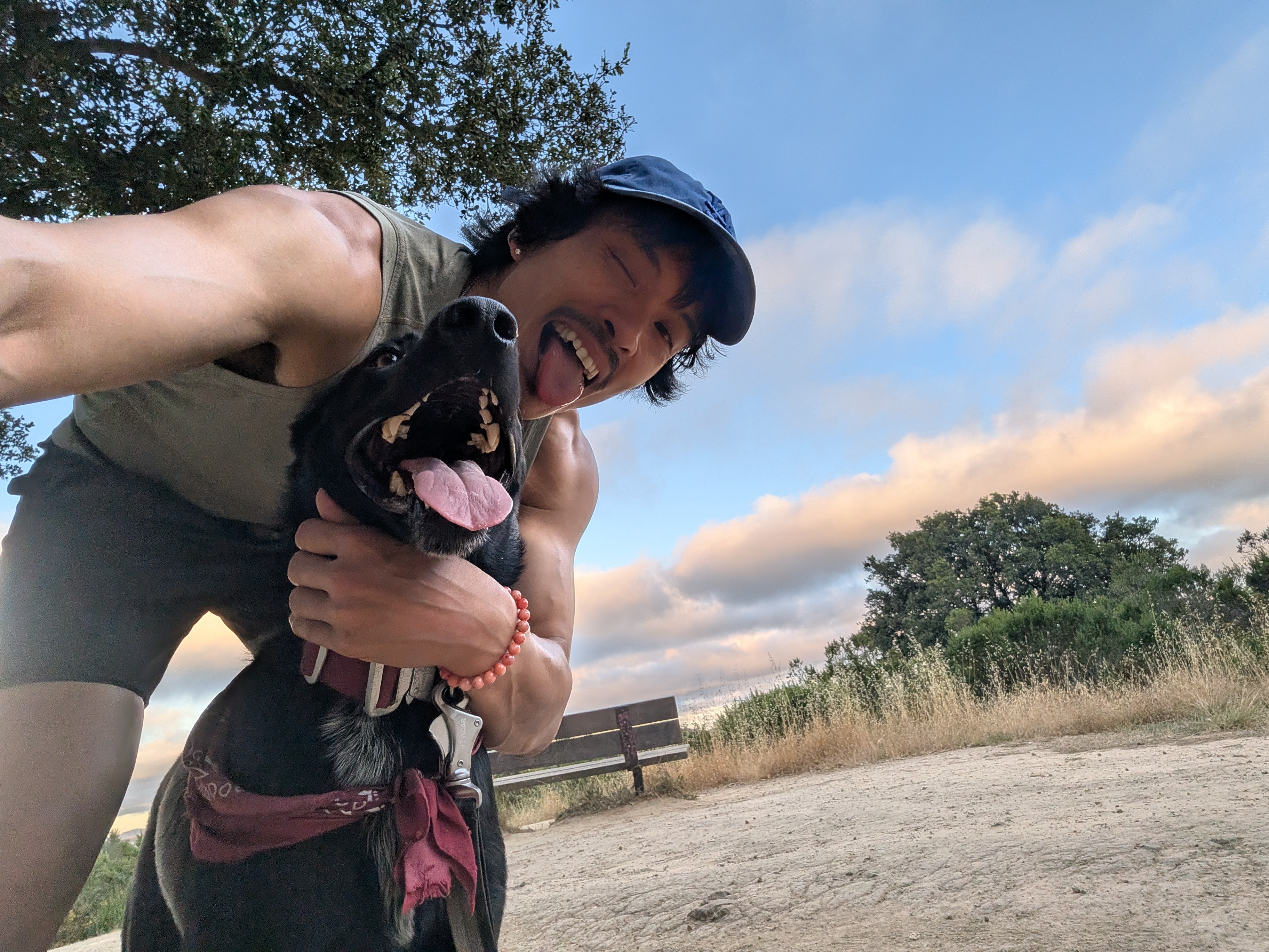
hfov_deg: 87.8
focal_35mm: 18
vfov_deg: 71.6
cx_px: 634
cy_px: 476
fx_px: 660
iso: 60
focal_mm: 2.71
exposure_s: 1/277
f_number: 2.2
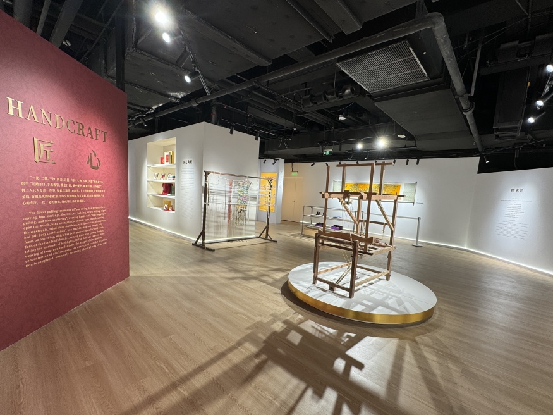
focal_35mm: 16
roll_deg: -4.6
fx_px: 256
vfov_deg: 77.9
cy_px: 226
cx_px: 291
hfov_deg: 94.4
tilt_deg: -6.0
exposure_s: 1/99
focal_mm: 2.22
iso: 50
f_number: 2.2
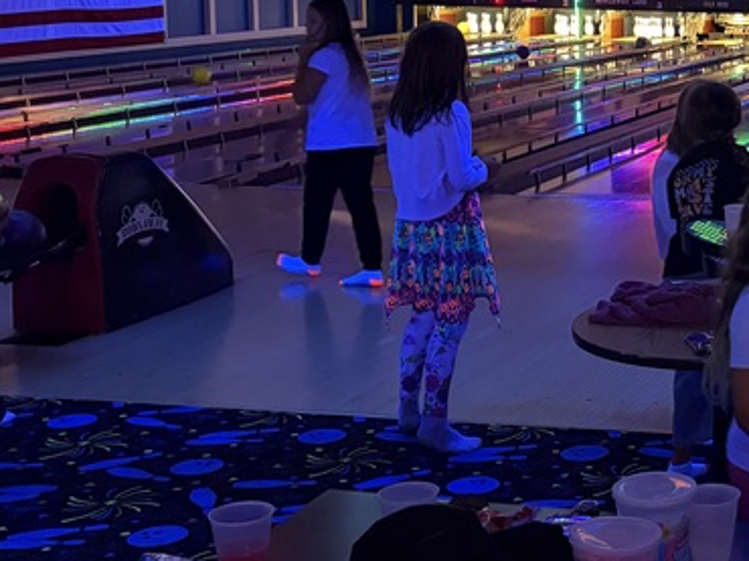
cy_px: 124
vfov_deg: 20.2
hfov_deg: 25.0
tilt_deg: -6.5
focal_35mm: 72
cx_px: 836
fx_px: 1557
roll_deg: +0.1
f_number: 1.6
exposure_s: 1/30
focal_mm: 5.96
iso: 640
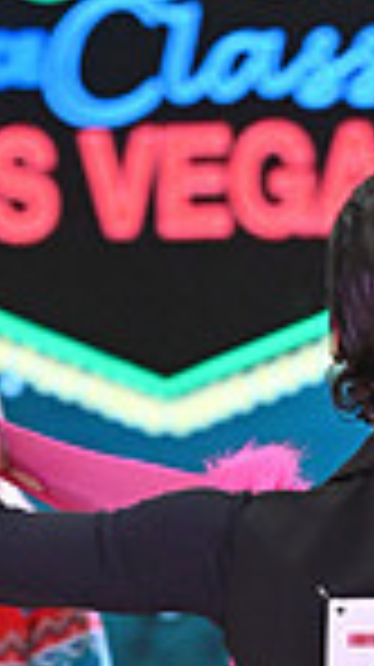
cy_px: 1017
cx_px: 606
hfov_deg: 1.6
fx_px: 13801
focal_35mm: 781
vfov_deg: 2.8
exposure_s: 1/400
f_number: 5
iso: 3200
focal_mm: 190
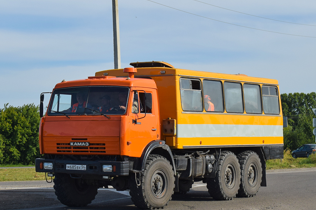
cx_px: 147
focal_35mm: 78
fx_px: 685
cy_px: 95
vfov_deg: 17.5
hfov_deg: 26.0
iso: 200
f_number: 6.3
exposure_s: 1/1000
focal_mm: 38
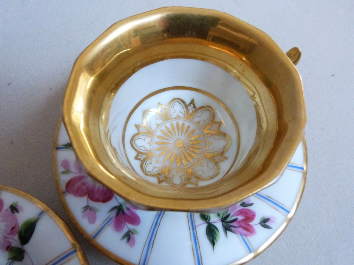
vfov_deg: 54.9
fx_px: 256
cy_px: 132
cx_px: 177
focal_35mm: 25
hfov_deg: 69.4
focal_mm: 4.5
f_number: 2.8
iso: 400
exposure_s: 1/60
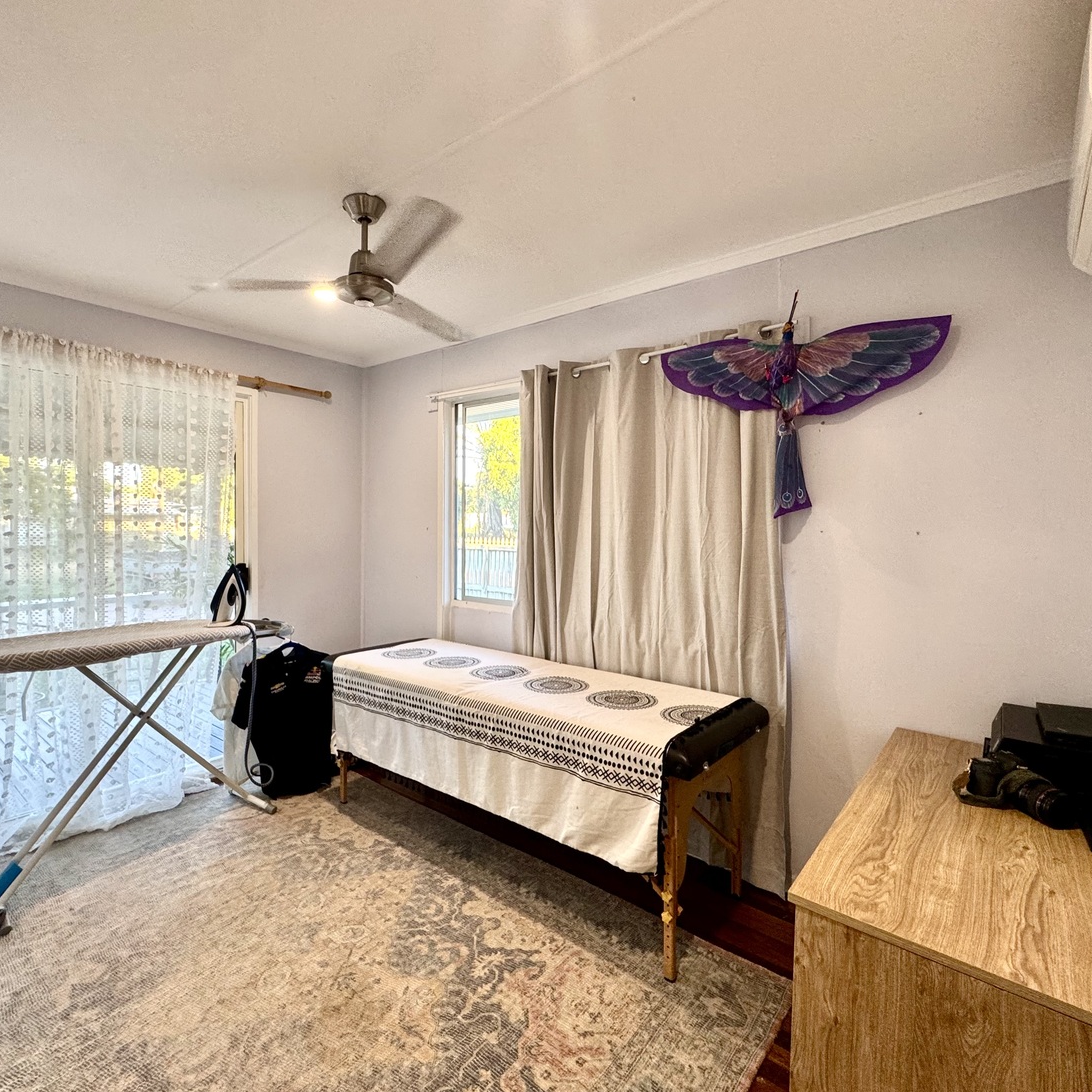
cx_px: 506
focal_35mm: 17
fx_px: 607
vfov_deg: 84.0
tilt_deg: -0.6
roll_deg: +0.1
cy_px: 538
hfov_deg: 83.8
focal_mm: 2.22
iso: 160
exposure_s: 1/100
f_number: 2.2
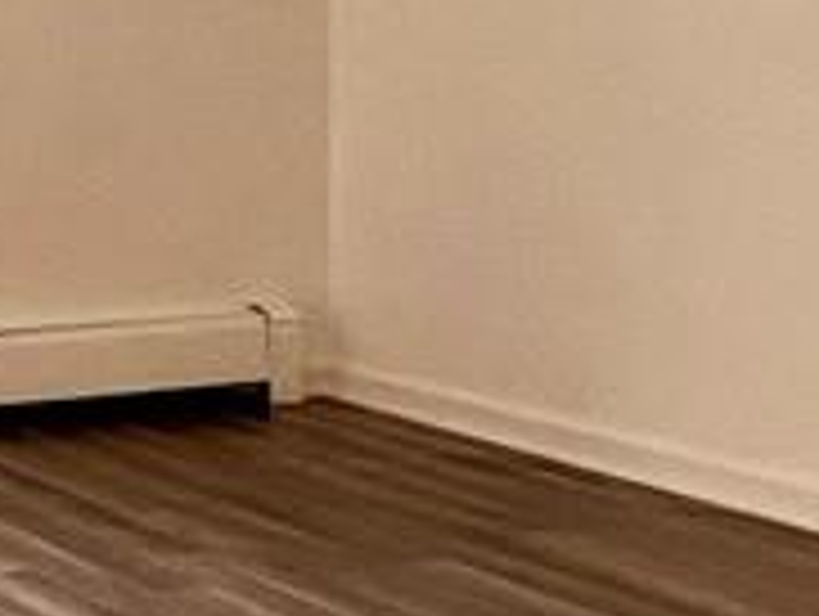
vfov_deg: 19.6
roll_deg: +0.6
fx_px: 1729
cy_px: -11
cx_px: -680
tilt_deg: -2.1
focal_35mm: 73
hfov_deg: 19.5
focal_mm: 1.57
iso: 250
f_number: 1.8
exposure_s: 1/60
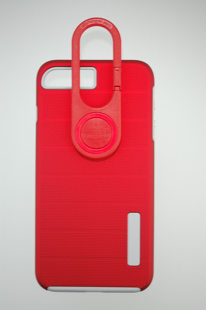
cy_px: 155
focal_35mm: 66
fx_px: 569
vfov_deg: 30.6
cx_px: 103
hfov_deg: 20.5
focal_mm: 44
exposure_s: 1/30
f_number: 5.3
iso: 640
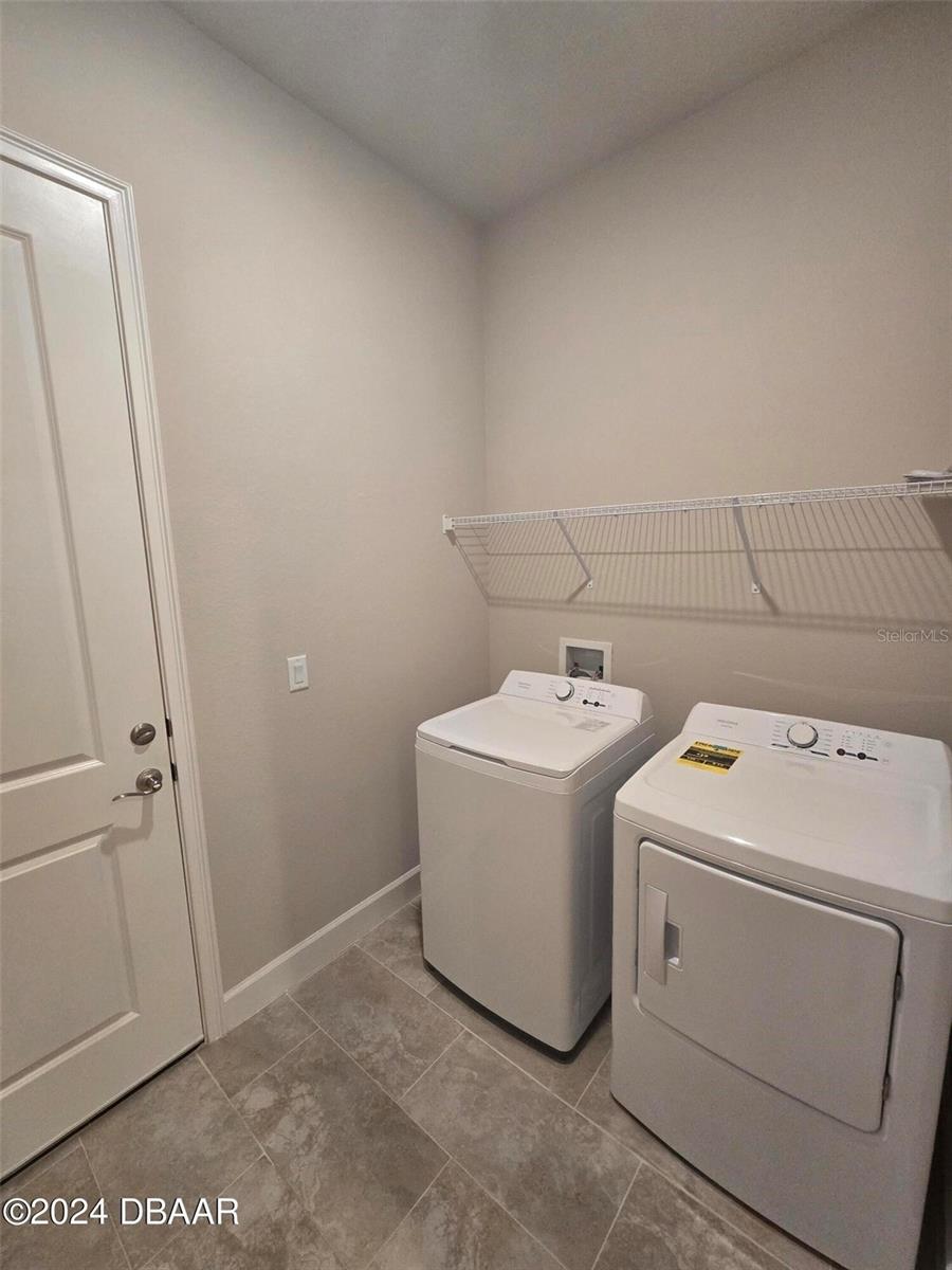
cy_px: 635
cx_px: 476
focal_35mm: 13
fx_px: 477
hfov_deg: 89.9
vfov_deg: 106.2
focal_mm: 2.2
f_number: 2.2
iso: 320
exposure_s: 1/60
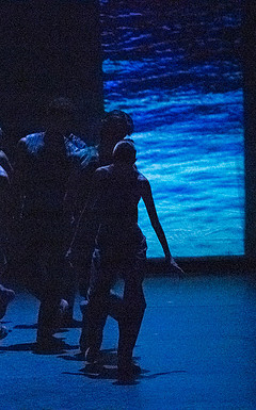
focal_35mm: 615
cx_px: -6
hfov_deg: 2.1
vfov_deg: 3.4
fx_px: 6878
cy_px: 205
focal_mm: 400
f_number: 5.6
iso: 25600
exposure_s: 1/400
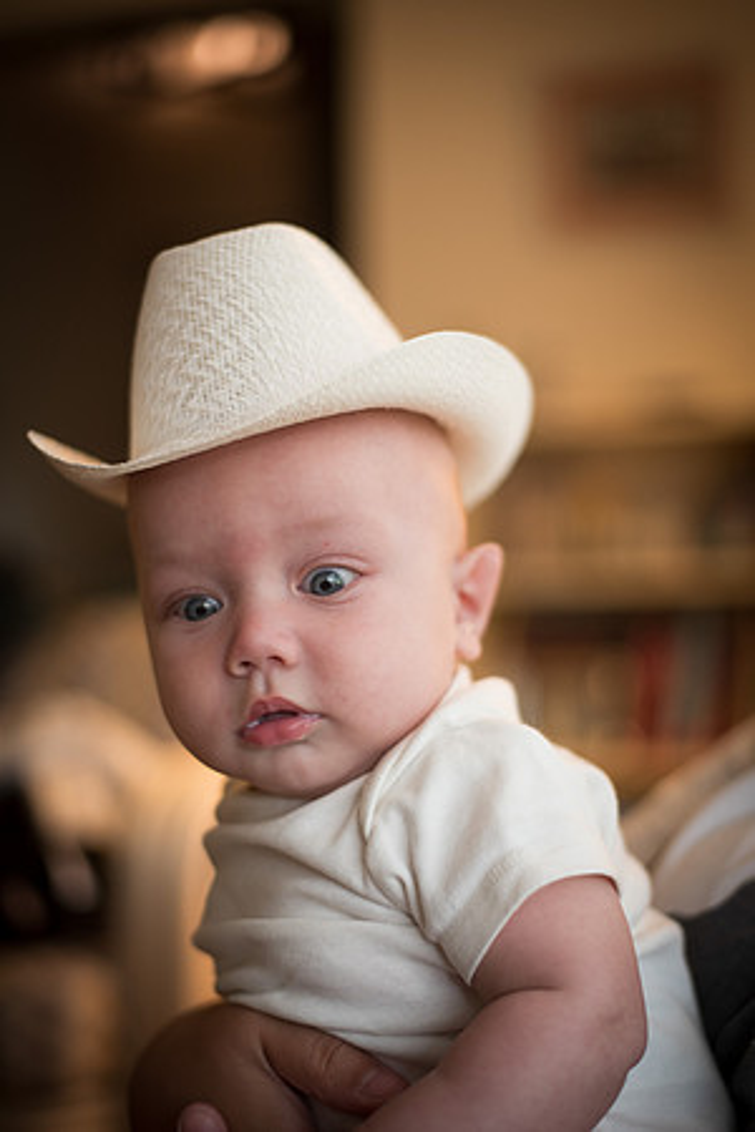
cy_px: 566
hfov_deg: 27.0
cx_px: 378
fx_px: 1573
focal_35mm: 50
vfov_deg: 39.6
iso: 800
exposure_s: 1/160
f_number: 2
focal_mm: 50
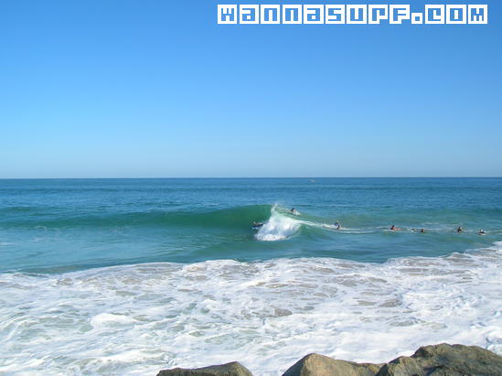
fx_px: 493
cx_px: 251
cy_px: 188
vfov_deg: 41.7
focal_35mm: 34
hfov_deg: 54.0
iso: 50
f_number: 4.9
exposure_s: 1/427
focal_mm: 5.7
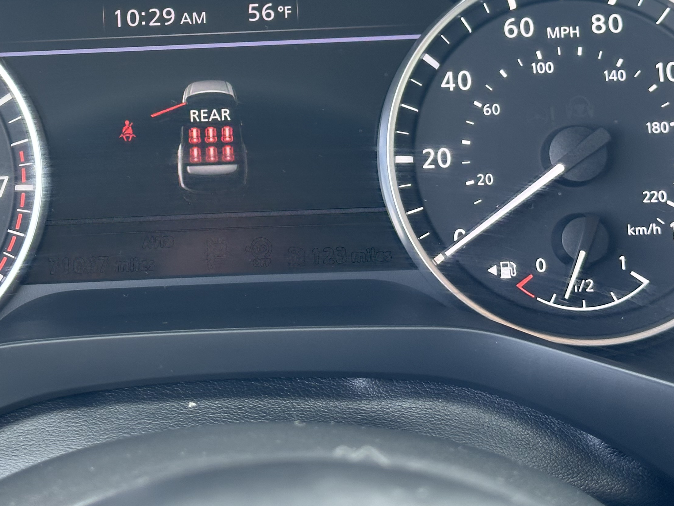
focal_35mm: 88
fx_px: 1713
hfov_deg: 22.0
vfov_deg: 16.6
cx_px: 146
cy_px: 48
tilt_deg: -14.7
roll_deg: +1.6
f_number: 1.78
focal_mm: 6.86
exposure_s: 1/87
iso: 80
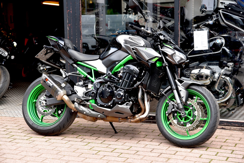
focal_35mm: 70
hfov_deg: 28.8
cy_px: 82
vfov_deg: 19.5
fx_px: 475
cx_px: 122
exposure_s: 1/80
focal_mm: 70
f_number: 4.5
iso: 100
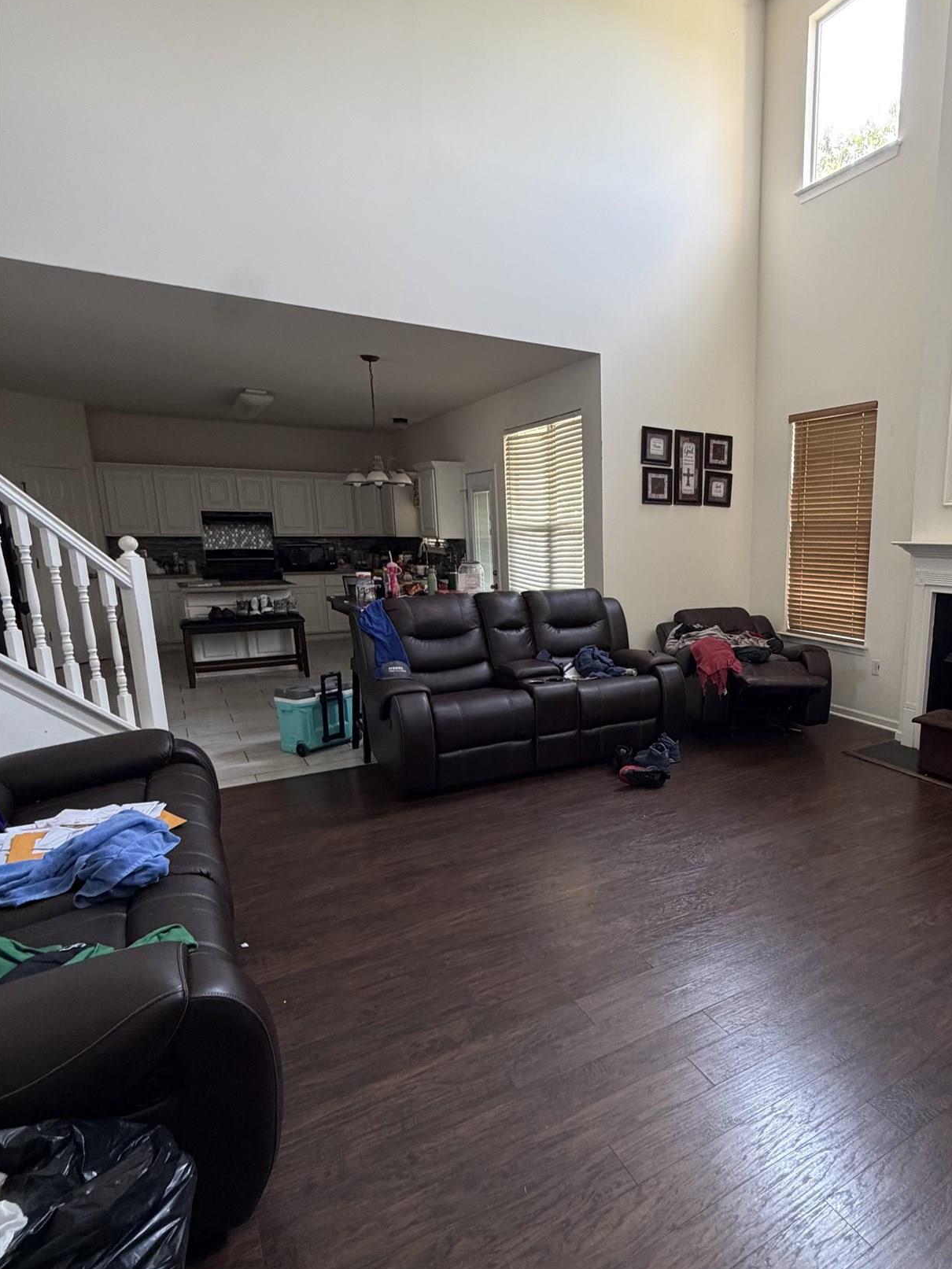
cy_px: 682
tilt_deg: -12.2
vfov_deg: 81.6
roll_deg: -0.9
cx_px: 677
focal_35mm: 20
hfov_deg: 63.3
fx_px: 733
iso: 320
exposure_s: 1/90
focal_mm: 2.22
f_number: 2.2
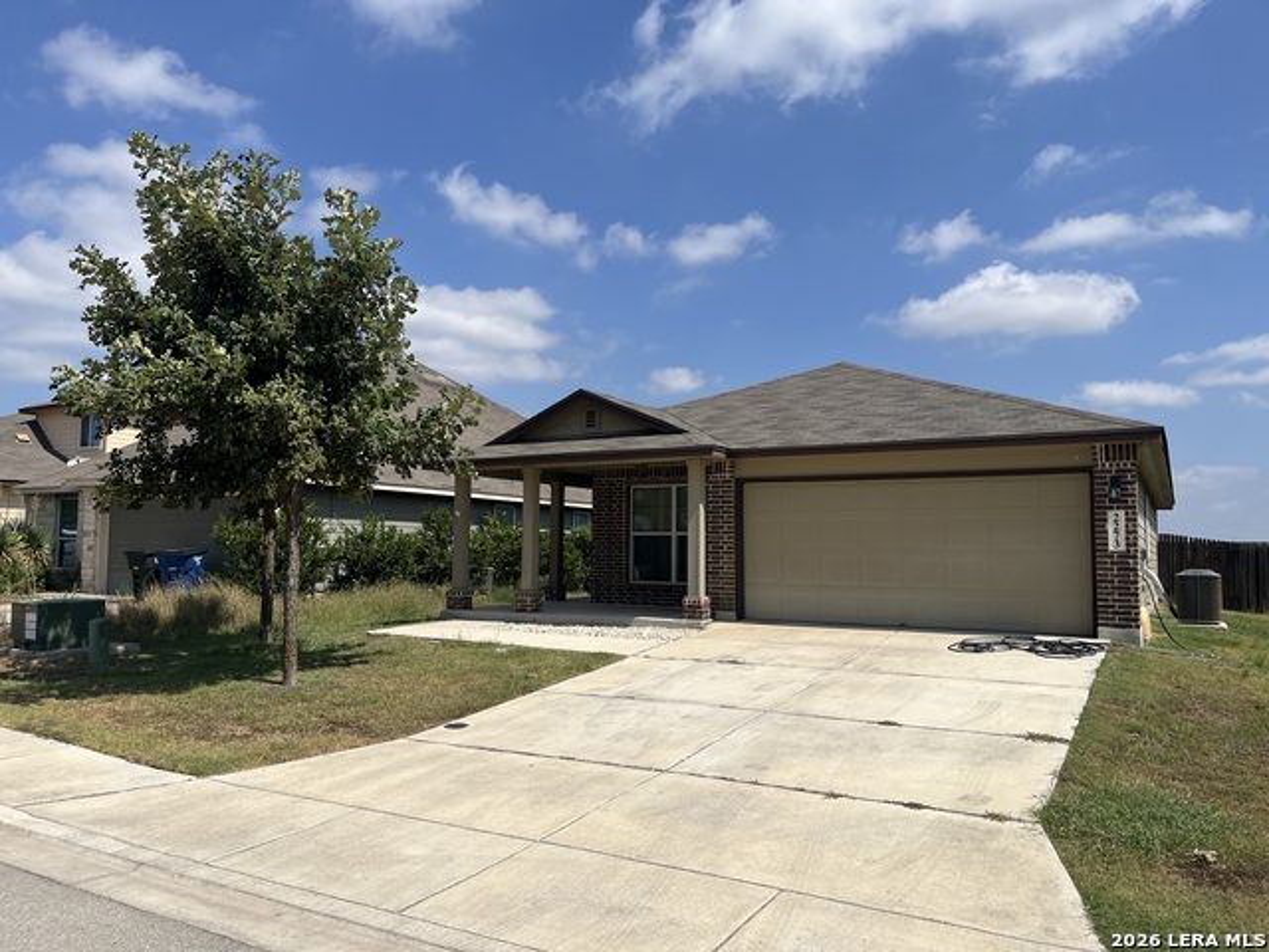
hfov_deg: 67.3
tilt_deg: +4.7
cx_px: 634
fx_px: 953
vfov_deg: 53.1
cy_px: 476
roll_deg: -1.2
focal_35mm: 26
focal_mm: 5.1
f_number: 1.6
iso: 50
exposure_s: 1/6494
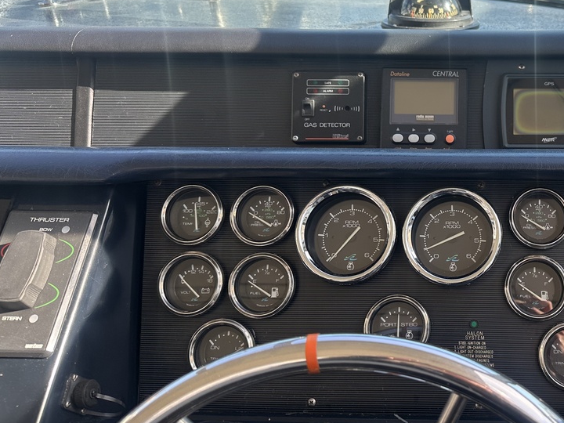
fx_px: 652
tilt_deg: -22.3
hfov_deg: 44.2
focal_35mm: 40
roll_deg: -0.7
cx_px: 464
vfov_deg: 35.8
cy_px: 165
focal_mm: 6.86
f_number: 1.78
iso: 80
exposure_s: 1/615
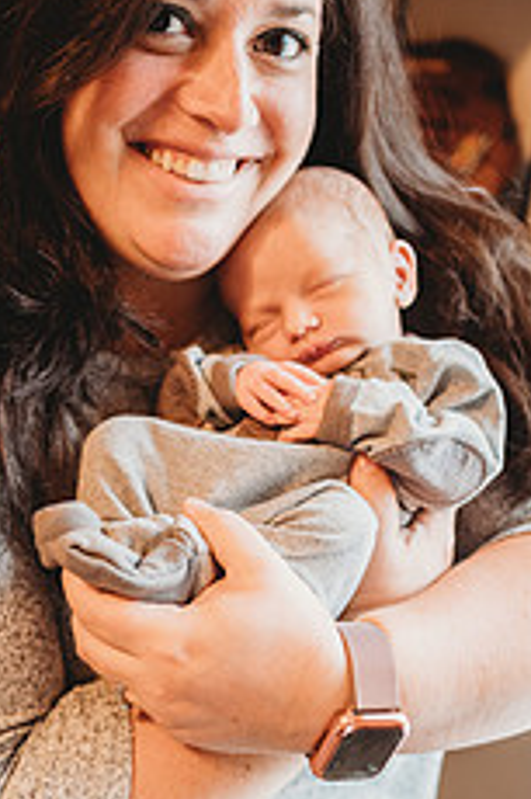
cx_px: 167
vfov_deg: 41.6
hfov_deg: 28.4
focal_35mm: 47
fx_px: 1041
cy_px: 511
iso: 500
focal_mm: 24
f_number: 2.2
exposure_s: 1/160
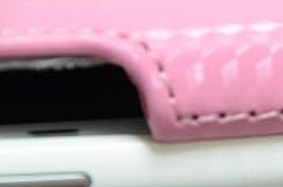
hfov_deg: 1.8
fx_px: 8831
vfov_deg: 1.2
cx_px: 391
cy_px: 172
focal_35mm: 1126
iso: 2000
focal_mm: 270
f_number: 6.3
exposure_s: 1/15
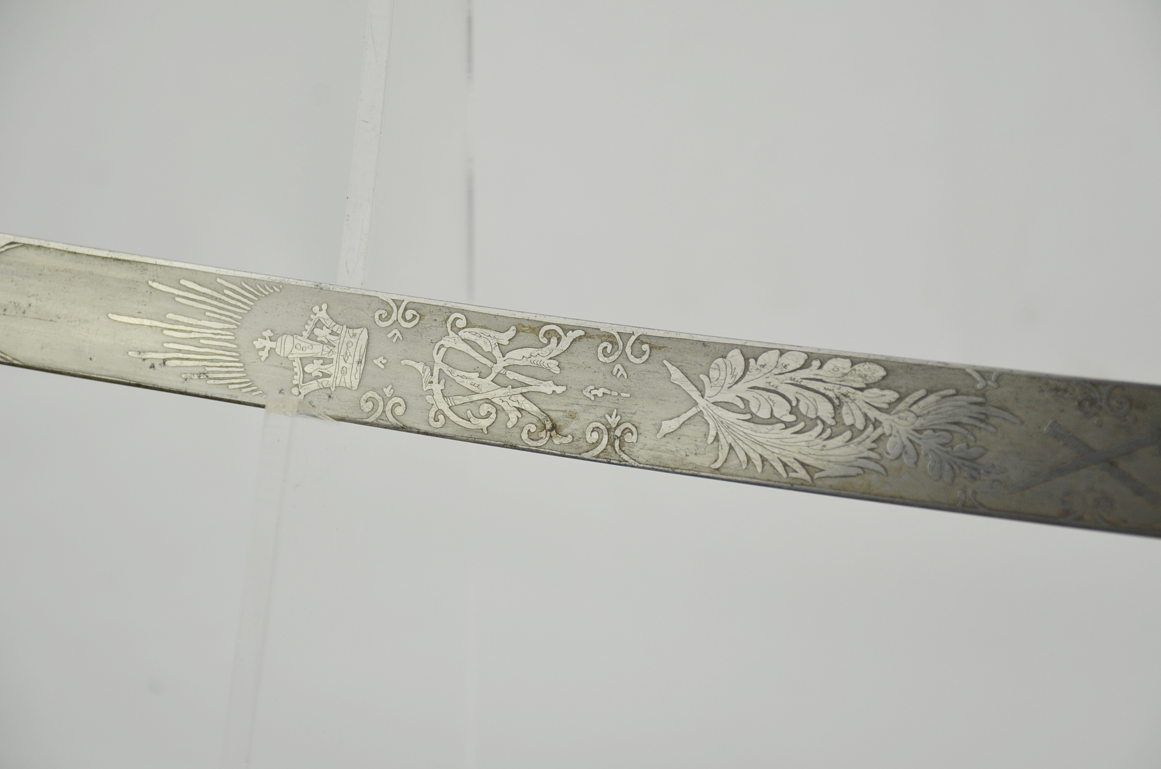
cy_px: 384
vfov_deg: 11.4
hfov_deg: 17.1
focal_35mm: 120
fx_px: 3862
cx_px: 580
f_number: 5.6
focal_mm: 80
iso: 400
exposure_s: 1/320
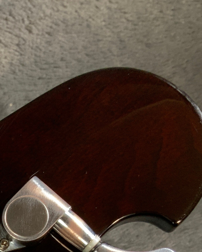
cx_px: -103
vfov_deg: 19.0
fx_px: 710
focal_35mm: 95
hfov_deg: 15.0
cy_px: 309
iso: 64
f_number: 1.8
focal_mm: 3
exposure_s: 1/62
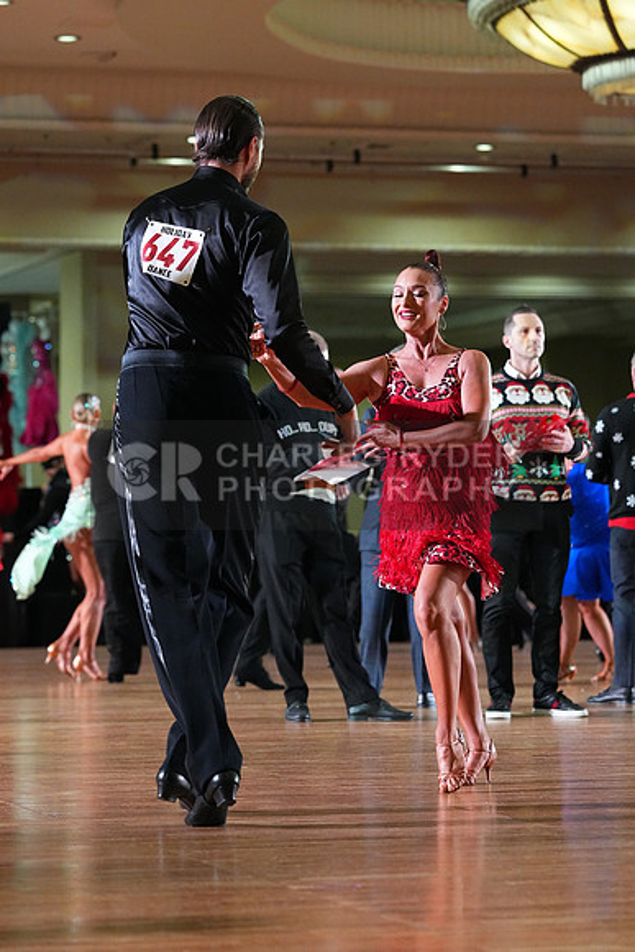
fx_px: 3702
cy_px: 476
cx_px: 318
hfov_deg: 9.8
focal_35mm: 140
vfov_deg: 14.7
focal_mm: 140
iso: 8000
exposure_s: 1/400
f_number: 5
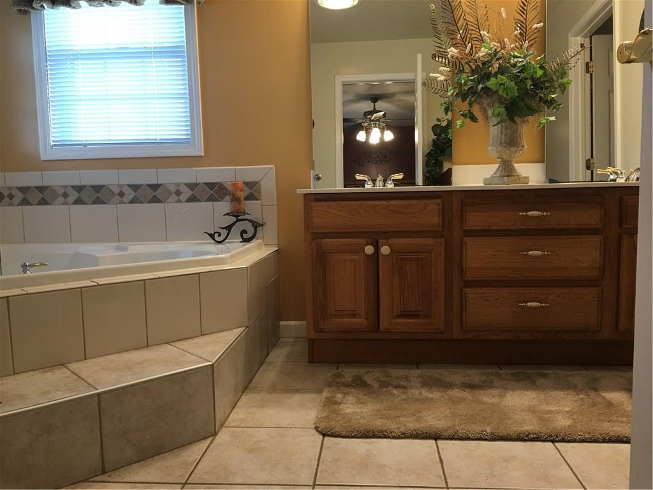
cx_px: 326
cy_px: 245
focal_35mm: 29
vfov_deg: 48.2
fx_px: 547
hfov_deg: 61.7
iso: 40
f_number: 2.2
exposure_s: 1/30
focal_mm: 4.15
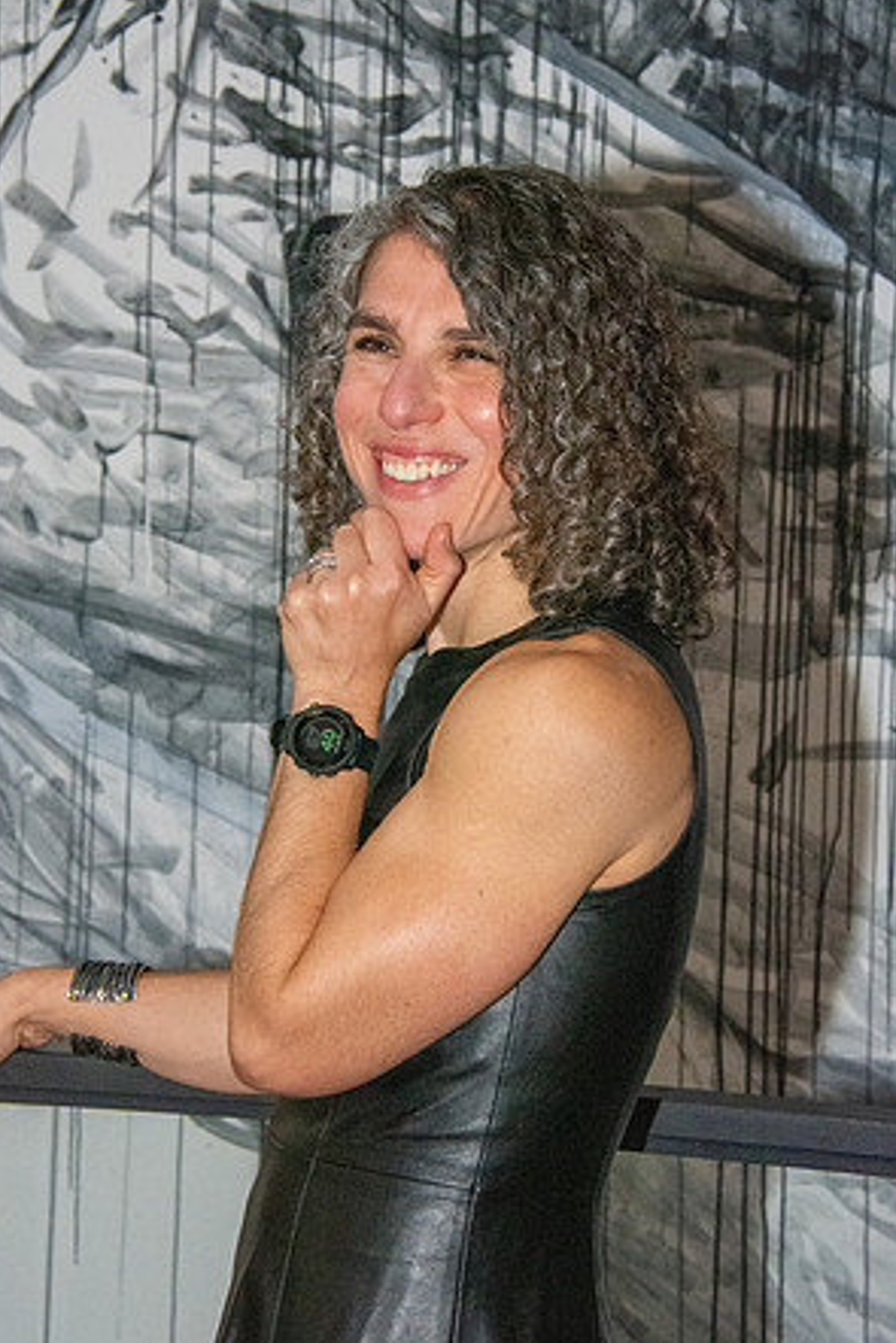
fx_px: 5409
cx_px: 446
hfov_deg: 9.5
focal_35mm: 145
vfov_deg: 14.1
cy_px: 662
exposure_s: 1/250
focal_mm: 95
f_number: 14
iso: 5000
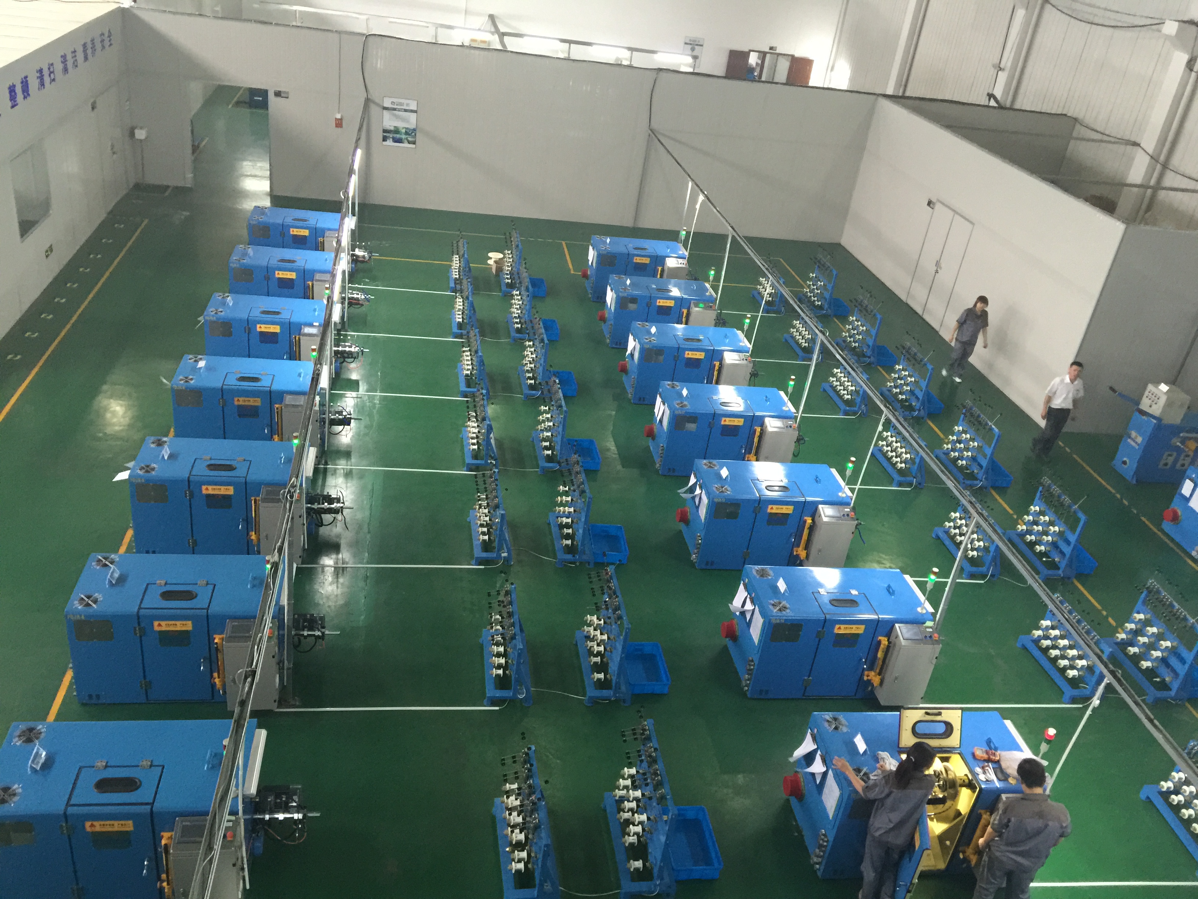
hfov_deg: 61.7
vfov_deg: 48.2
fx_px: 1004
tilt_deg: -28.3
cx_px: 599
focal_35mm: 29
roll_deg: -8.7
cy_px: 450
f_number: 2.2
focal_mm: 4.15
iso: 125
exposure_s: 1/8
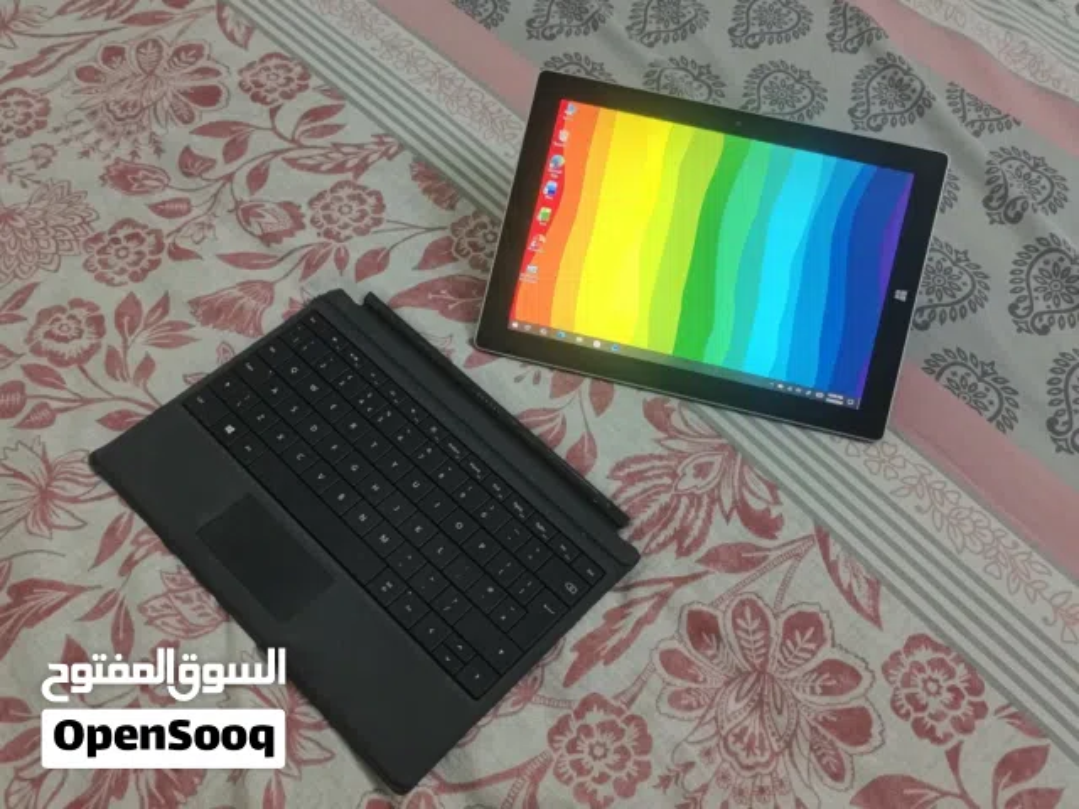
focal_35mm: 31
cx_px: 540
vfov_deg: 45.4
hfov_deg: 58.4
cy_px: 404
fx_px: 966
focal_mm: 6.06
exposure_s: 1/54
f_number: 1.8
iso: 160
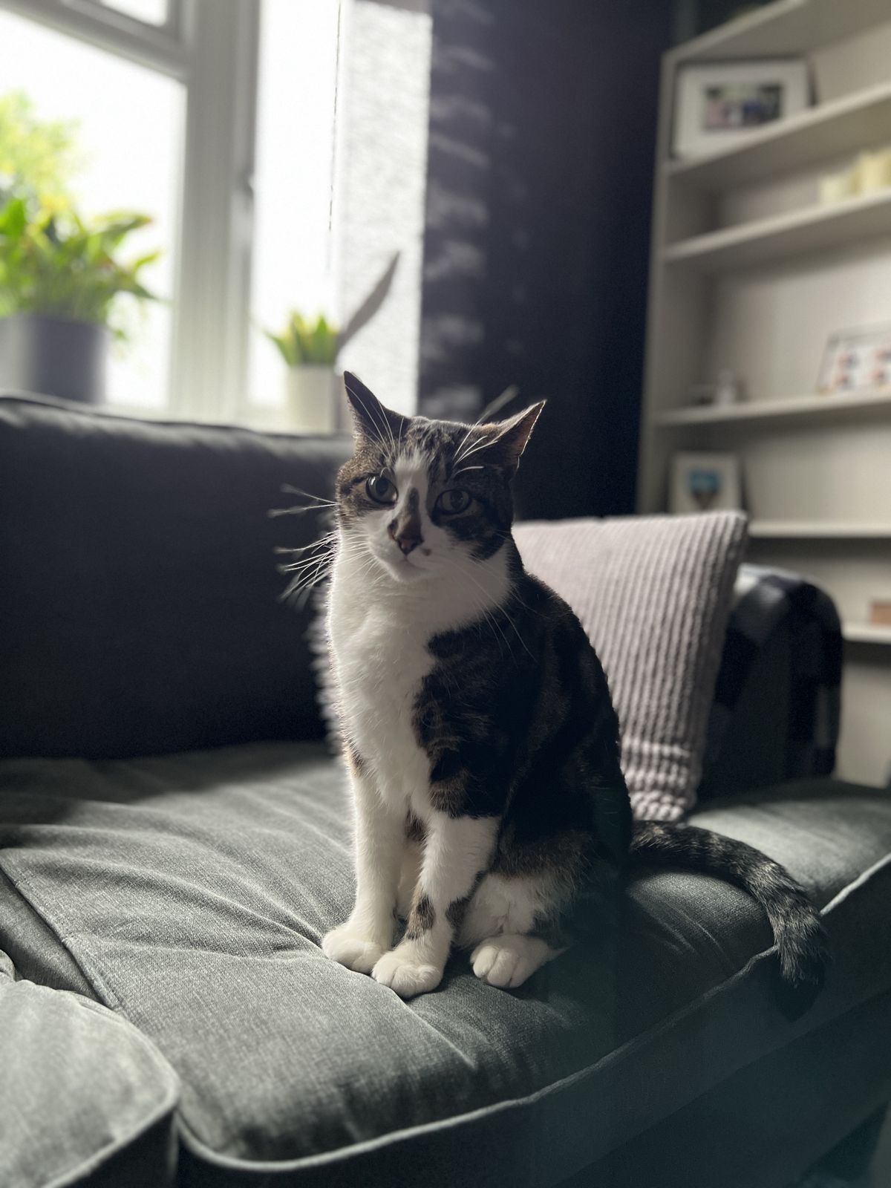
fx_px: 892
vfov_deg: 67.3
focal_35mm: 26
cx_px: 446
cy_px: 594
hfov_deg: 53.1
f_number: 1.5
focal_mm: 5.7
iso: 400
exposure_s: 1/50
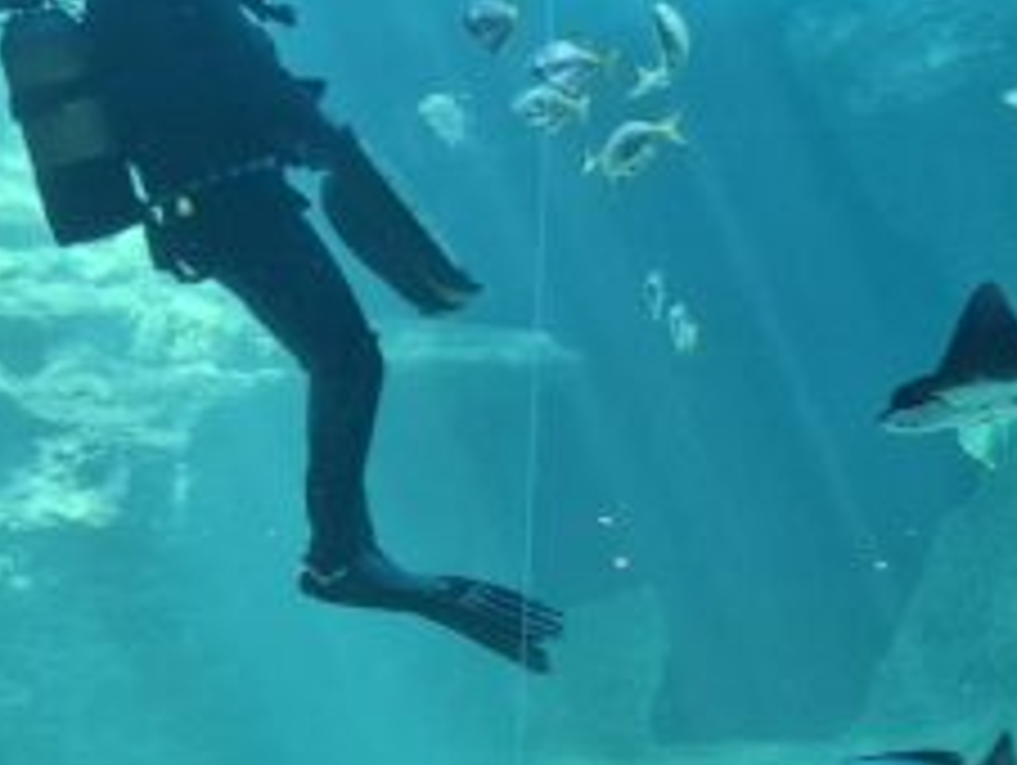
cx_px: 1354
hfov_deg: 17.6
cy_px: 140
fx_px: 3059
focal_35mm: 104
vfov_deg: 14.2
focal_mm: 5.4
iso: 200
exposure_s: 1/100
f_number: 1.8
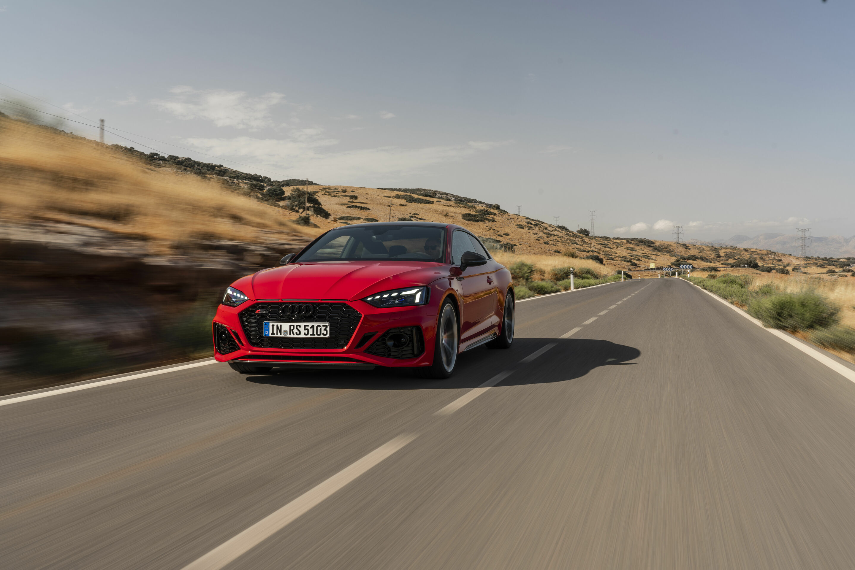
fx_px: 784
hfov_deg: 57.2
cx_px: 428
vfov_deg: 40.0
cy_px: 285
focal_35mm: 33
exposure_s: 1/15
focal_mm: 33
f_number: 13
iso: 50
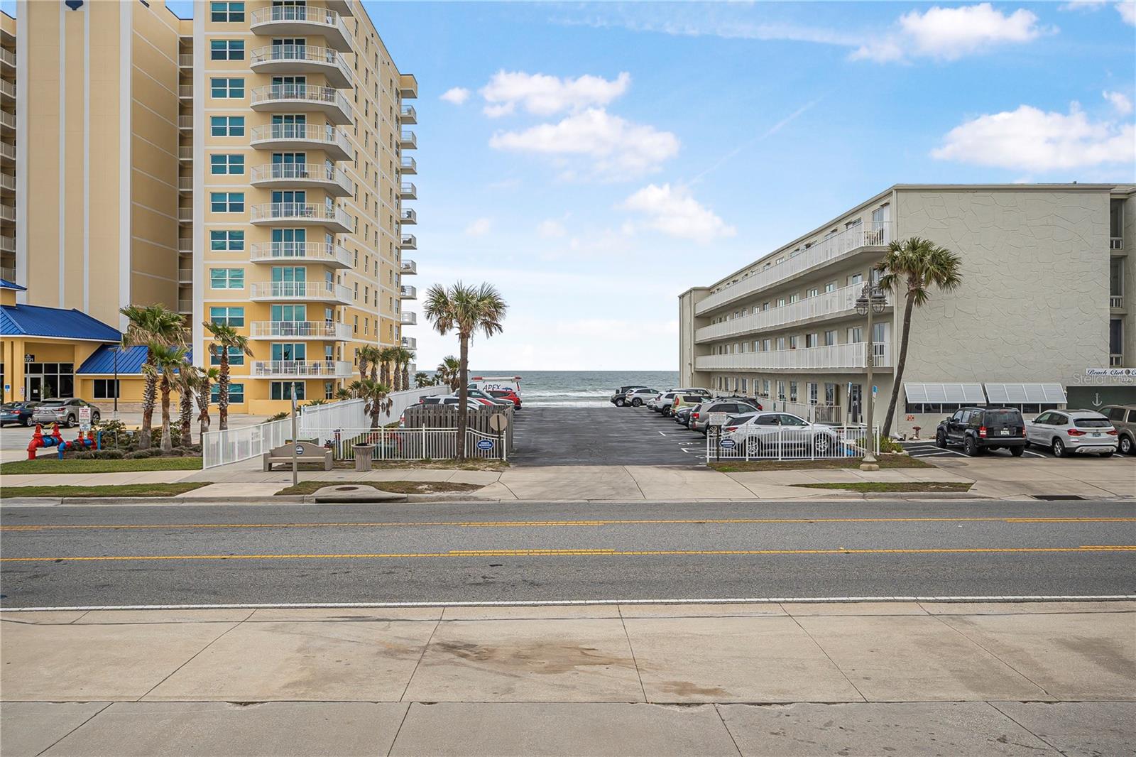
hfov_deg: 61.9
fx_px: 946
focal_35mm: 30
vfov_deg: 43.6
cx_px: 568
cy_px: 378
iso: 100
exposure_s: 1/400
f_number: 5
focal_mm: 20
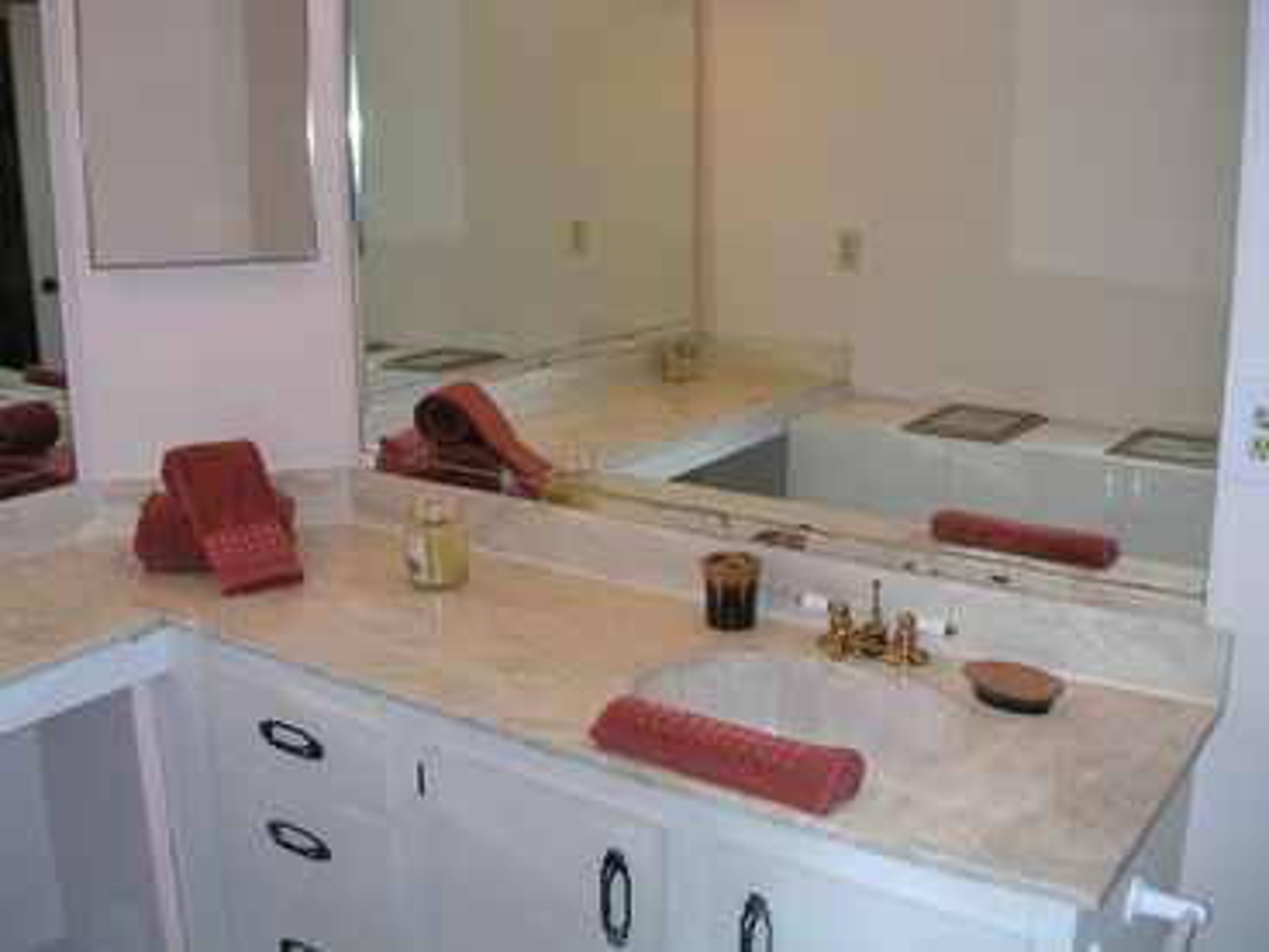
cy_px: 476
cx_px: 634
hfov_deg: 50.1
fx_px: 1356
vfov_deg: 38.7
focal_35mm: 37
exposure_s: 1/60
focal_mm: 5.6
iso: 100
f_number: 2.7
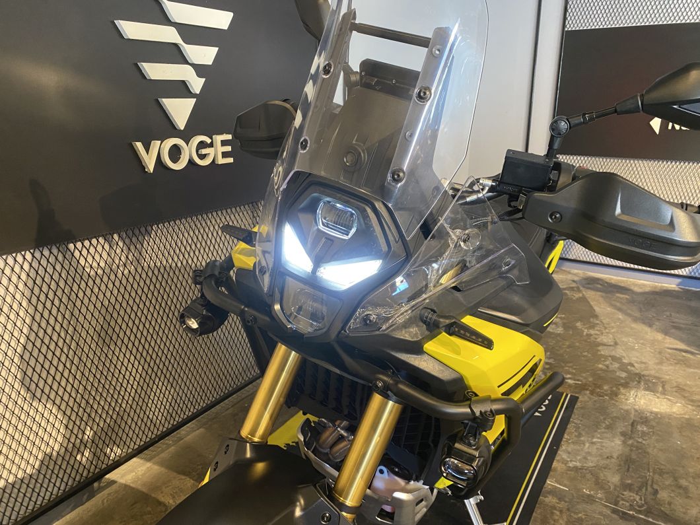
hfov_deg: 67.3
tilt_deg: -17.0
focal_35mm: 26
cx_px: 350
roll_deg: +0.2
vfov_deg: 53.1
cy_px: 262
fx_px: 526
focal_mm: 4.25
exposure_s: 1/50
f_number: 1.8
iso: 500
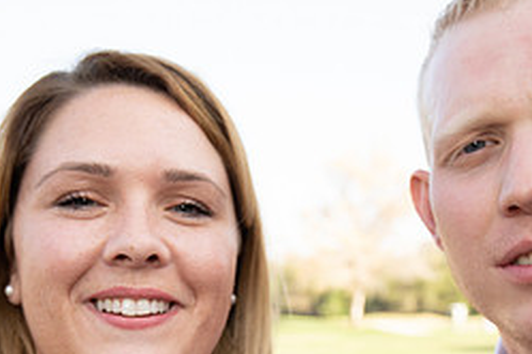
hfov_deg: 35.6
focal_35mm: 56
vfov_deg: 23.3
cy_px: 340
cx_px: 250
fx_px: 827
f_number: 4
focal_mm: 24
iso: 200
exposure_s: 1/250
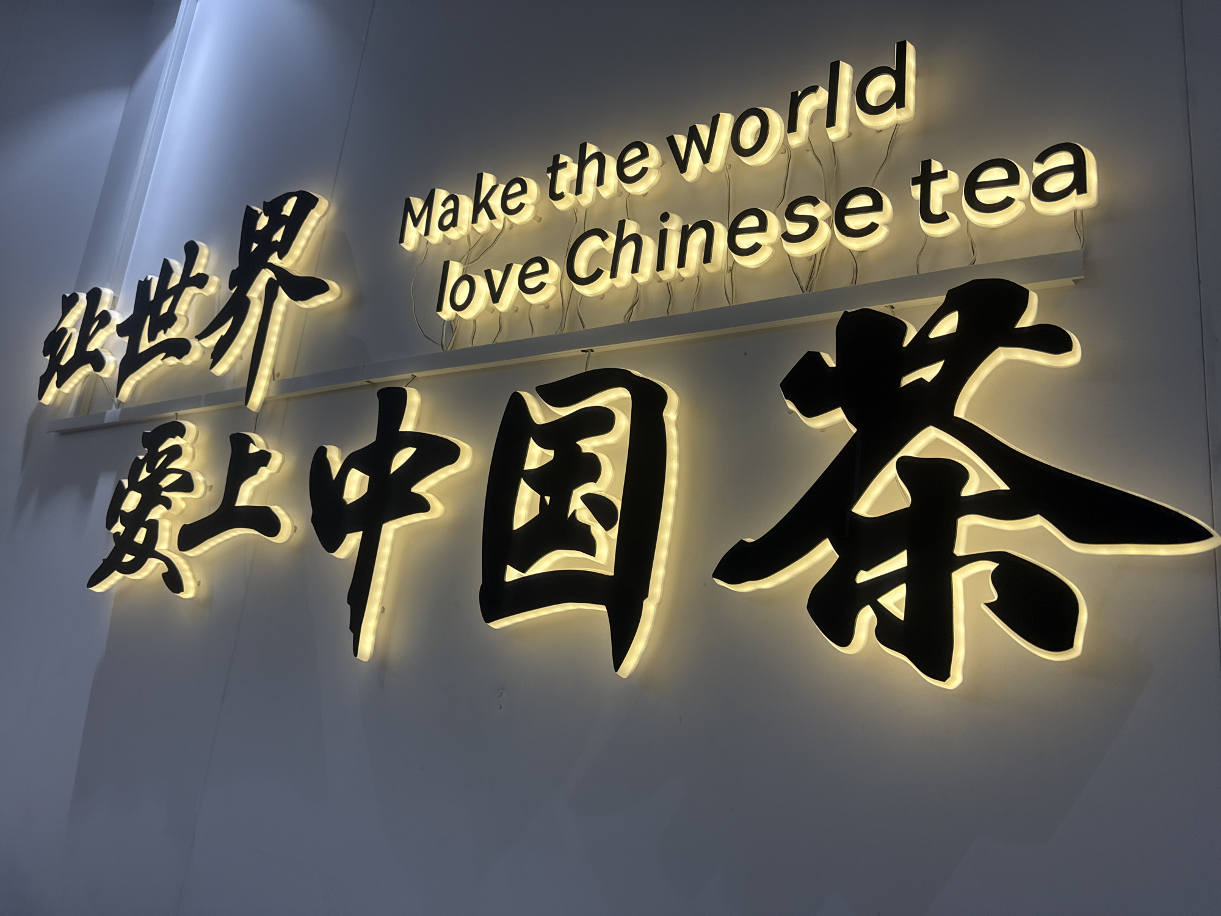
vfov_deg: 56.8
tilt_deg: +14.8
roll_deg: -6.6
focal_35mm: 24
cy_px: 458
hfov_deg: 71.6
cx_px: 610
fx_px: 847
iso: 80
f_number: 1.78
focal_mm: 6.76
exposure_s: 1/708
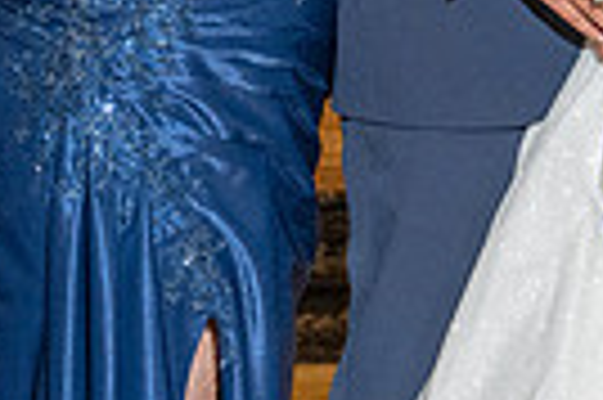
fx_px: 3848
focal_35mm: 230
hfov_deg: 8.8
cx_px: 770
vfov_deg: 5.9
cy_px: -321
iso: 2000
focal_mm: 53
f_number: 6.3
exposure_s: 1/200
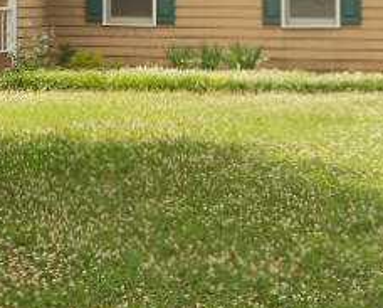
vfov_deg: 11.4
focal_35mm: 134
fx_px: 1521
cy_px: -45
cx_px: -39
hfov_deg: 14.0
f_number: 4.5
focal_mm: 8.8
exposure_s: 1/160
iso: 80
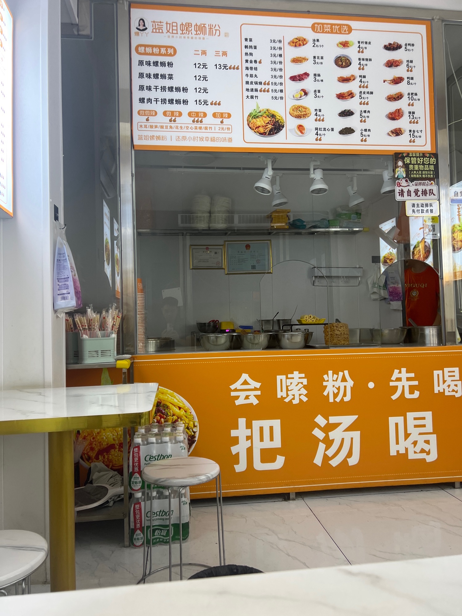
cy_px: 308
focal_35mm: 26
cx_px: 231
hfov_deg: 53.1
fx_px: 463
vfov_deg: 67.3
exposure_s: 1/50
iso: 80
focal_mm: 5.7
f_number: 1.5
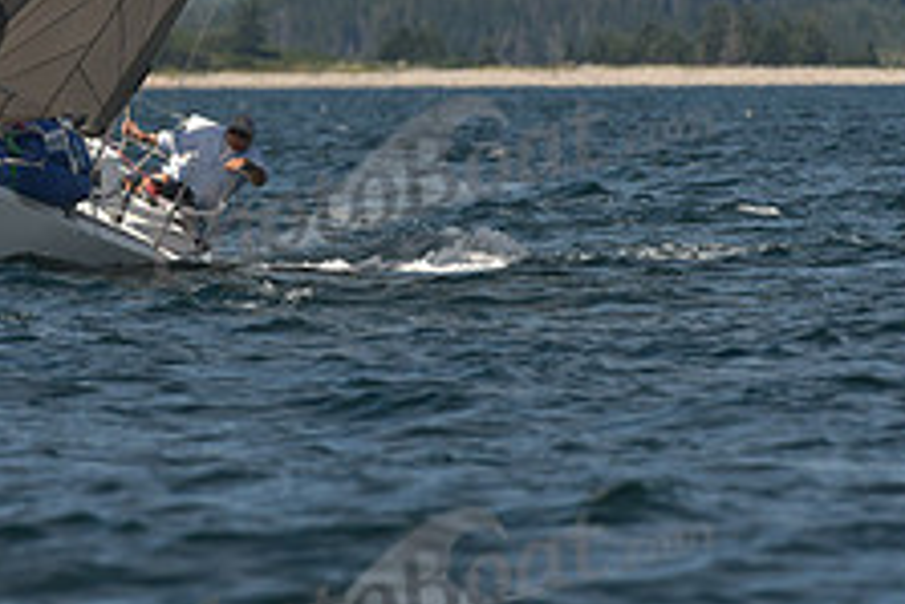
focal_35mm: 1041
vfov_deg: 1.3
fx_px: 26186
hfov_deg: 2.0
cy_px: 26
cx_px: -65
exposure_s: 1/1000
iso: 250
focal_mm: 400
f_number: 7.1
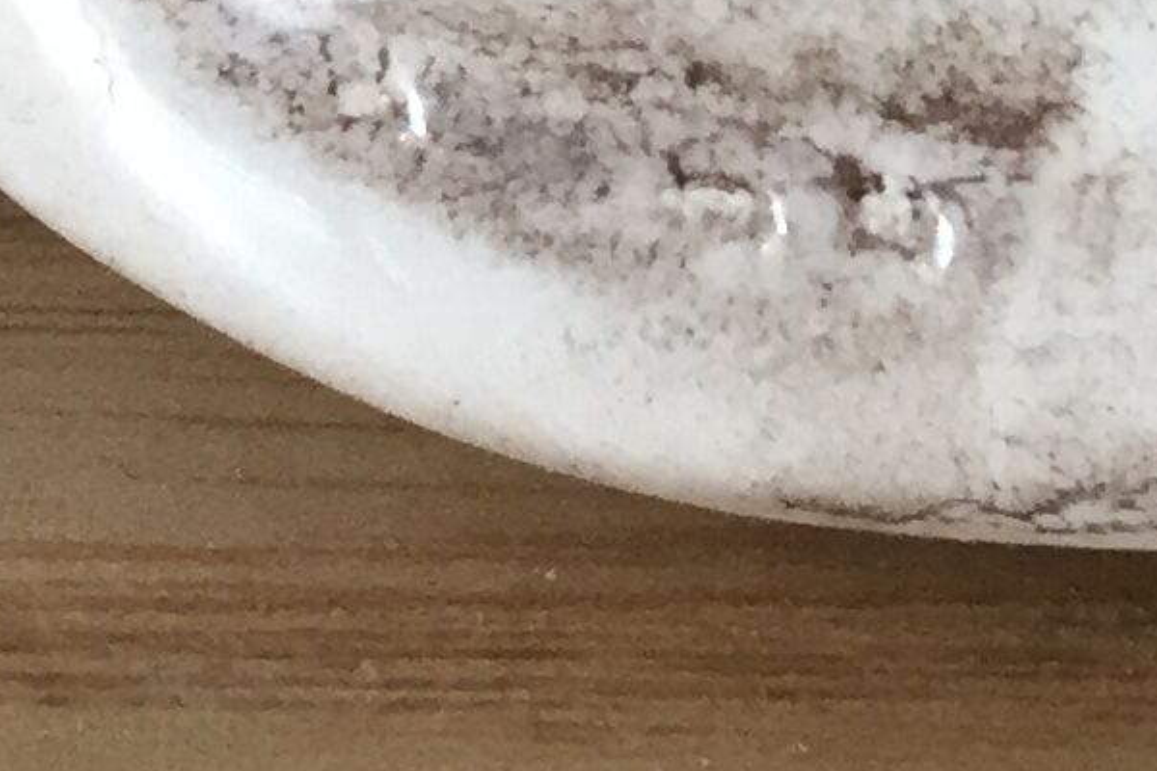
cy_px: -829
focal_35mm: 164
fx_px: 5270
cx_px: 1525
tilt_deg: -26.7
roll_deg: -2.8
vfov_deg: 8.0
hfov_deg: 12.1
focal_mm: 4.15
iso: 100
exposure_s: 1/33
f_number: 2.2
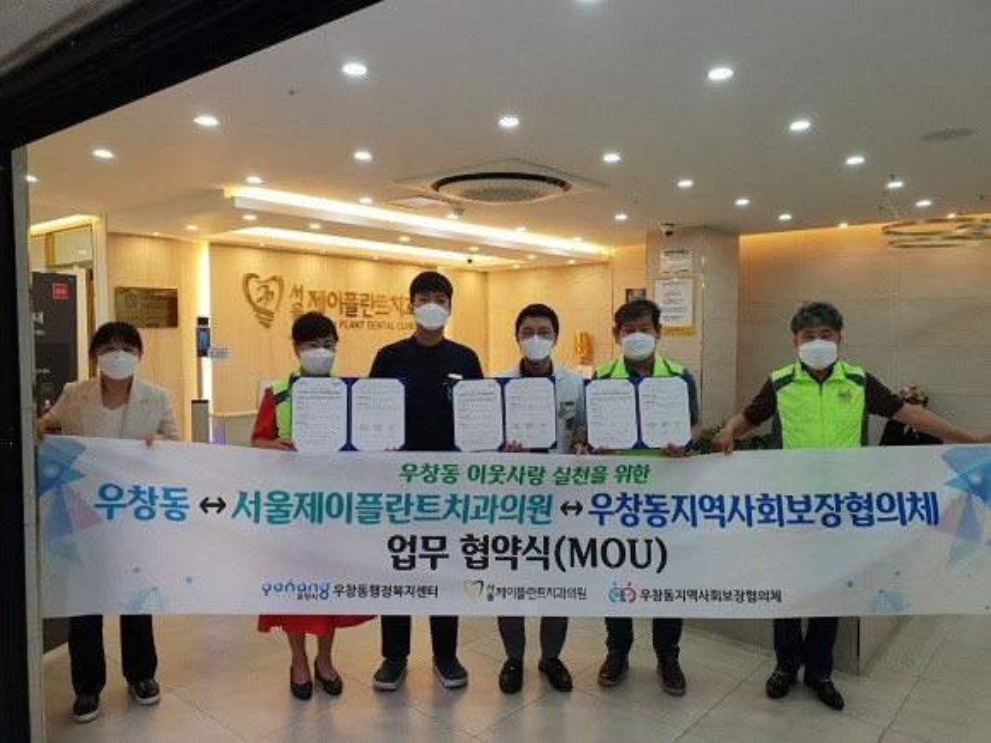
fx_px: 744
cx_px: 496
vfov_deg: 53.1
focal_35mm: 26
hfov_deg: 67.3
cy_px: 372
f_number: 2.4
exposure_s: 1/60.2
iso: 80
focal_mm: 4.3
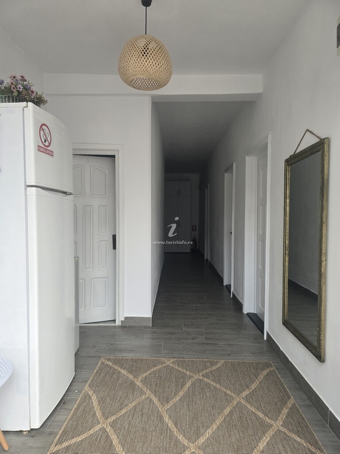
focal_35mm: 23
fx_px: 301
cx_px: 170
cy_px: 227
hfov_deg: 58.9
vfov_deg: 73.9
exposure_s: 1/180
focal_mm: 6.3
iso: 50
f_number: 1.7
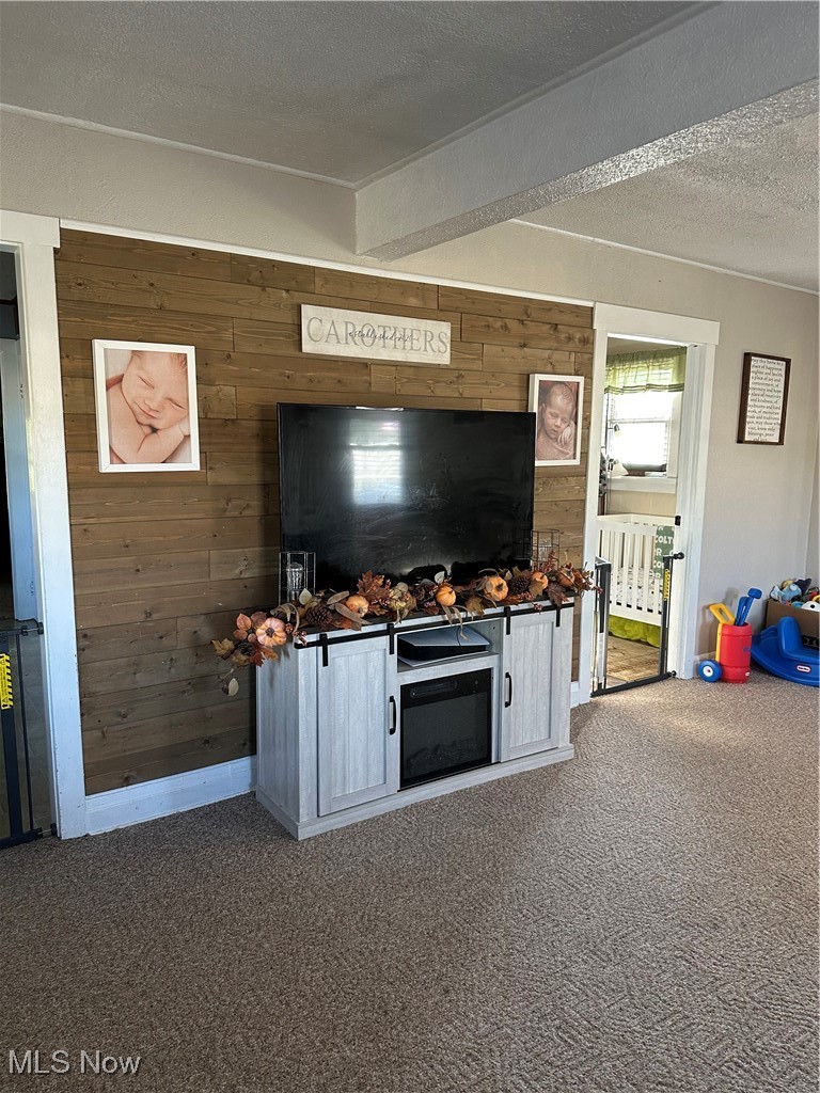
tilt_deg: -7.0
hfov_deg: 56.8
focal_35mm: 24
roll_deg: -1.2
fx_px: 758
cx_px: 410
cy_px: 546
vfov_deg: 71.6
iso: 250
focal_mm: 6.86
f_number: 1.78
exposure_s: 1/60
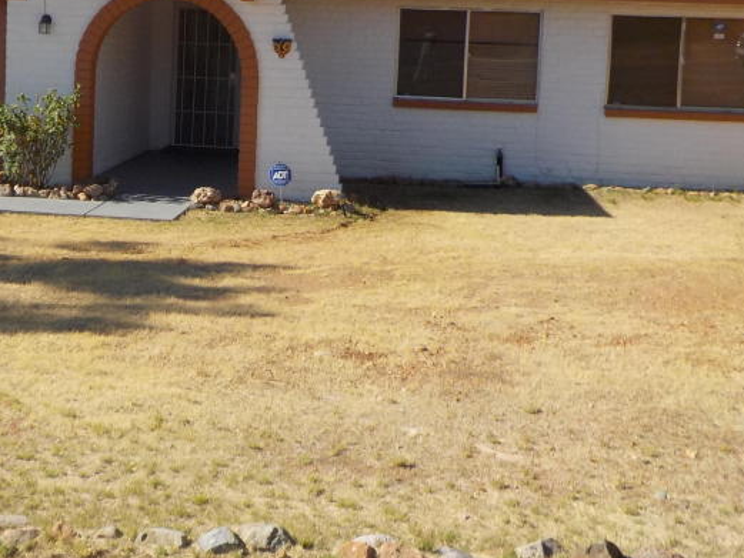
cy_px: 150
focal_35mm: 59
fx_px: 1268
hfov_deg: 32.1
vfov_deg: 24.6
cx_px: 194
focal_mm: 4.1
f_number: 3.3
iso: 125
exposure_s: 1/1000
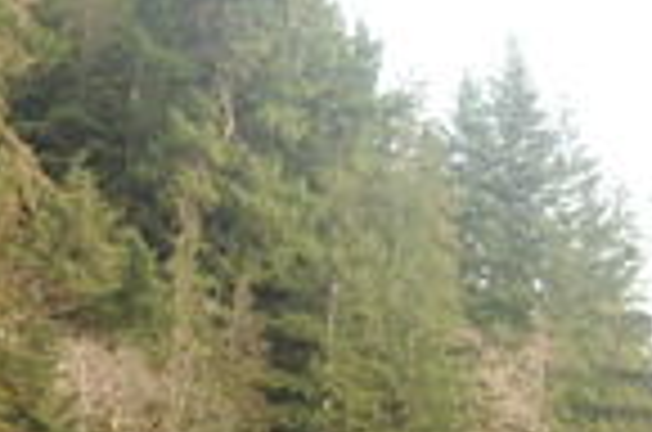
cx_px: 1344
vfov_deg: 6.8
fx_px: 3488
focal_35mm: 193
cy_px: 900
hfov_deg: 9.9
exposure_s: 1/200
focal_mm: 35
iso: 800
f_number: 7.1
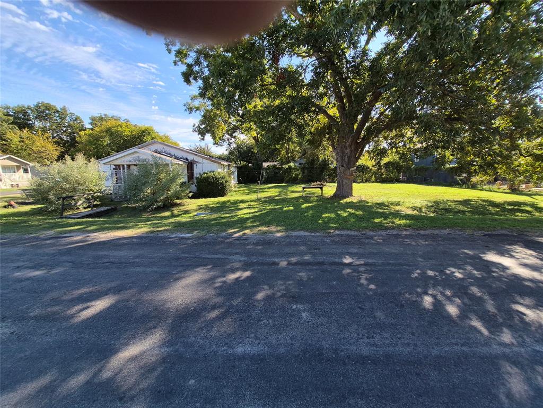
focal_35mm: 13
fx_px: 204
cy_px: 204
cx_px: 272
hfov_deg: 106.2
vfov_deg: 89.9
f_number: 2.2
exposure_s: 1/776
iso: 40
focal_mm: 1.74
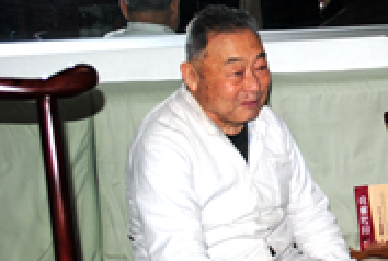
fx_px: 951
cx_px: 436
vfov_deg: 15.6
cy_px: 144
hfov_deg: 21.7
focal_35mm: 88
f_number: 4.2
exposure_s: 1/60
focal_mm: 26
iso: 200
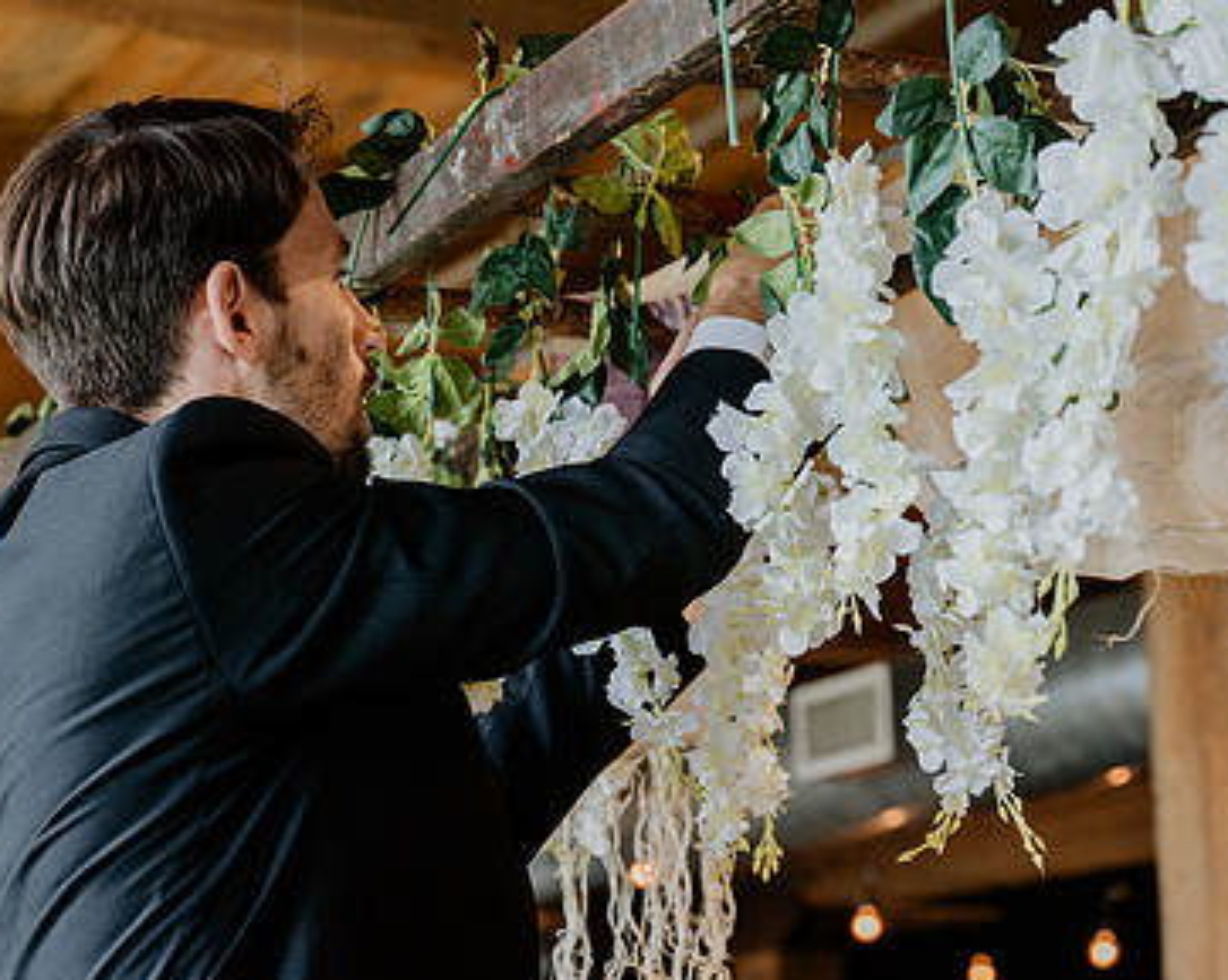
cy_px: 410
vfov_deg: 16.7
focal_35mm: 92
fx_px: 3341
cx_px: 526
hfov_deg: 20.8
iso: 1250
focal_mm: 61
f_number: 4.5
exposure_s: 1/200
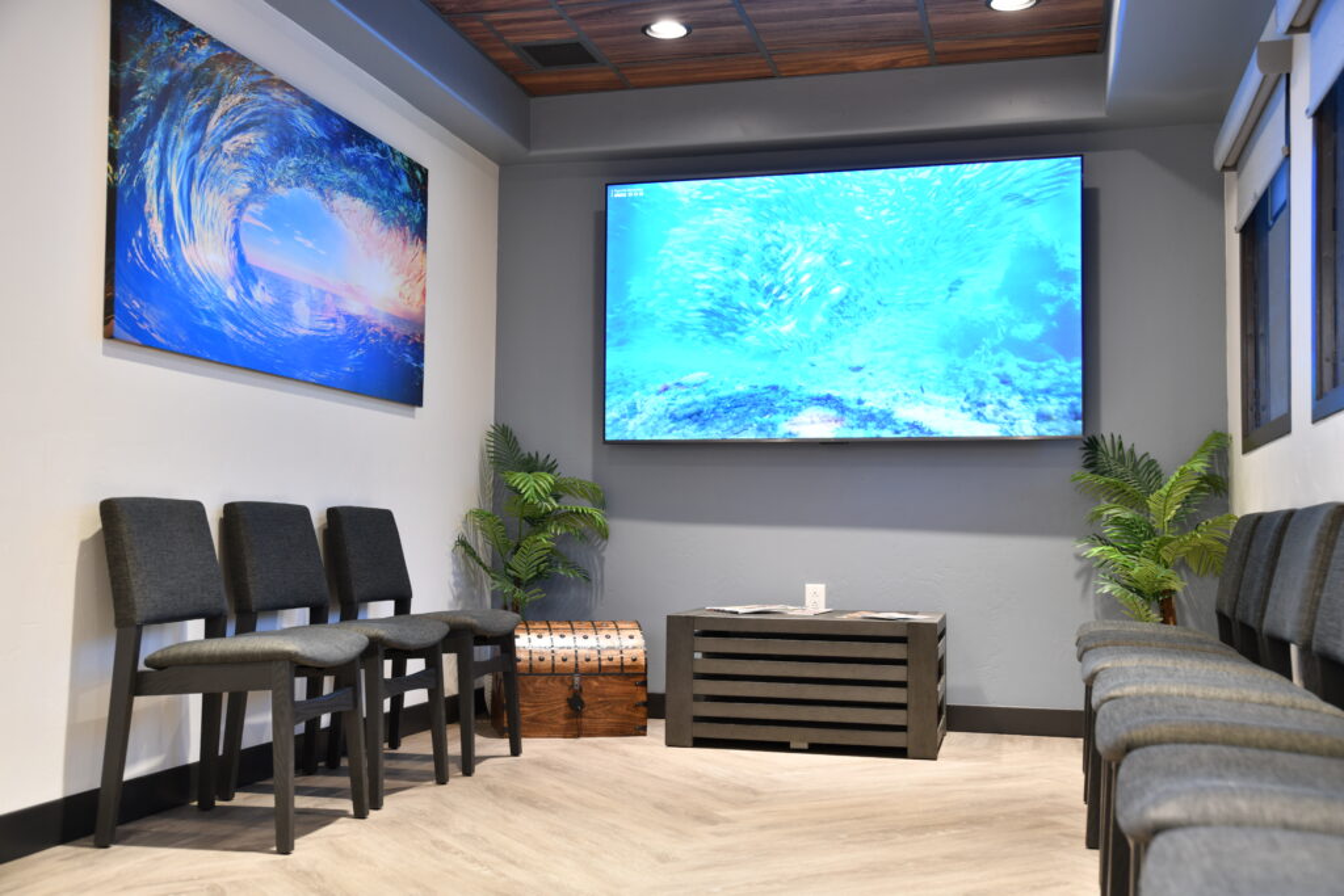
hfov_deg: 50.7
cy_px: 448
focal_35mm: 38
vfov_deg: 35.1
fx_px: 1419
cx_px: 672
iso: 320
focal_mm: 38
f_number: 5.6
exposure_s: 1/8
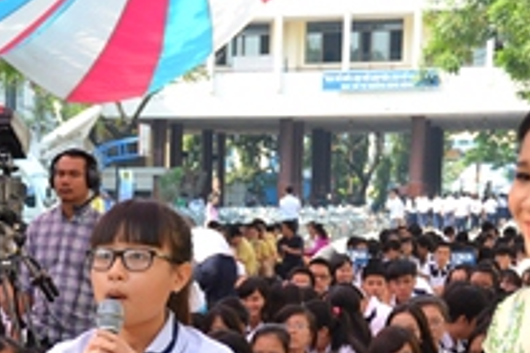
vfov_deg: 12.4
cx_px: 56
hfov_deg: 18.5
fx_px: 1603
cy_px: 373
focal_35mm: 109
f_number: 5
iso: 200
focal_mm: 32
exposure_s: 1/200
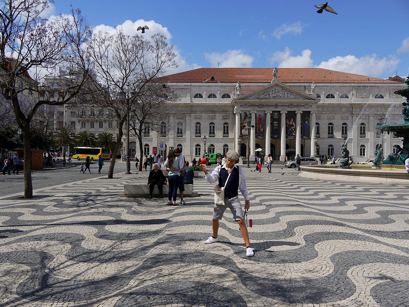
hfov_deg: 63.4
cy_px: 154
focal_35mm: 28
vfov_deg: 49.7
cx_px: 204
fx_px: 331
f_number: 9
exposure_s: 1/500
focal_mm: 14
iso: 100
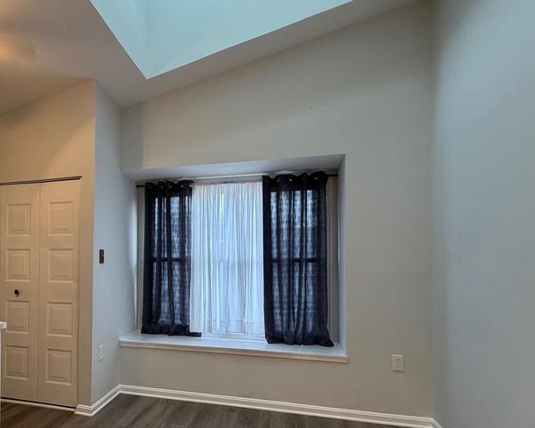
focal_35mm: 23
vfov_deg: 60.2
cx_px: 174
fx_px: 364
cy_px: 265
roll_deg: -0.2
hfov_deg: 70.3
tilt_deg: -0.2
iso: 200
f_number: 2.2
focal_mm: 2.22
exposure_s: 1/60
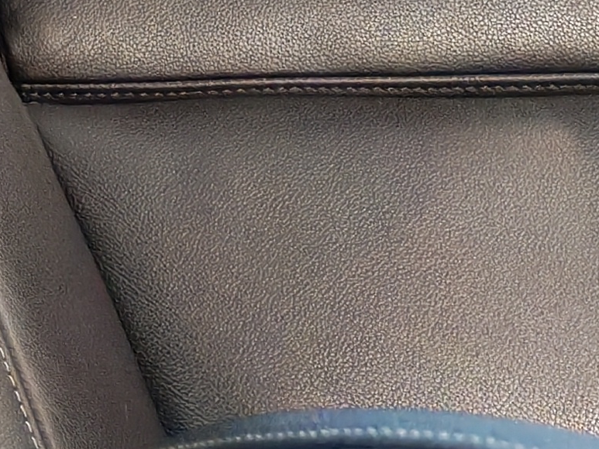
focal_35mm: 159
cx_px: -665
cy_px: -574
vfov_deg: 8.6
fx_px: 2752
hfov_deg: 11.1
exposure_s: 1/100
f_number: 1.9
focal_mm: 6.12
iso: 1250
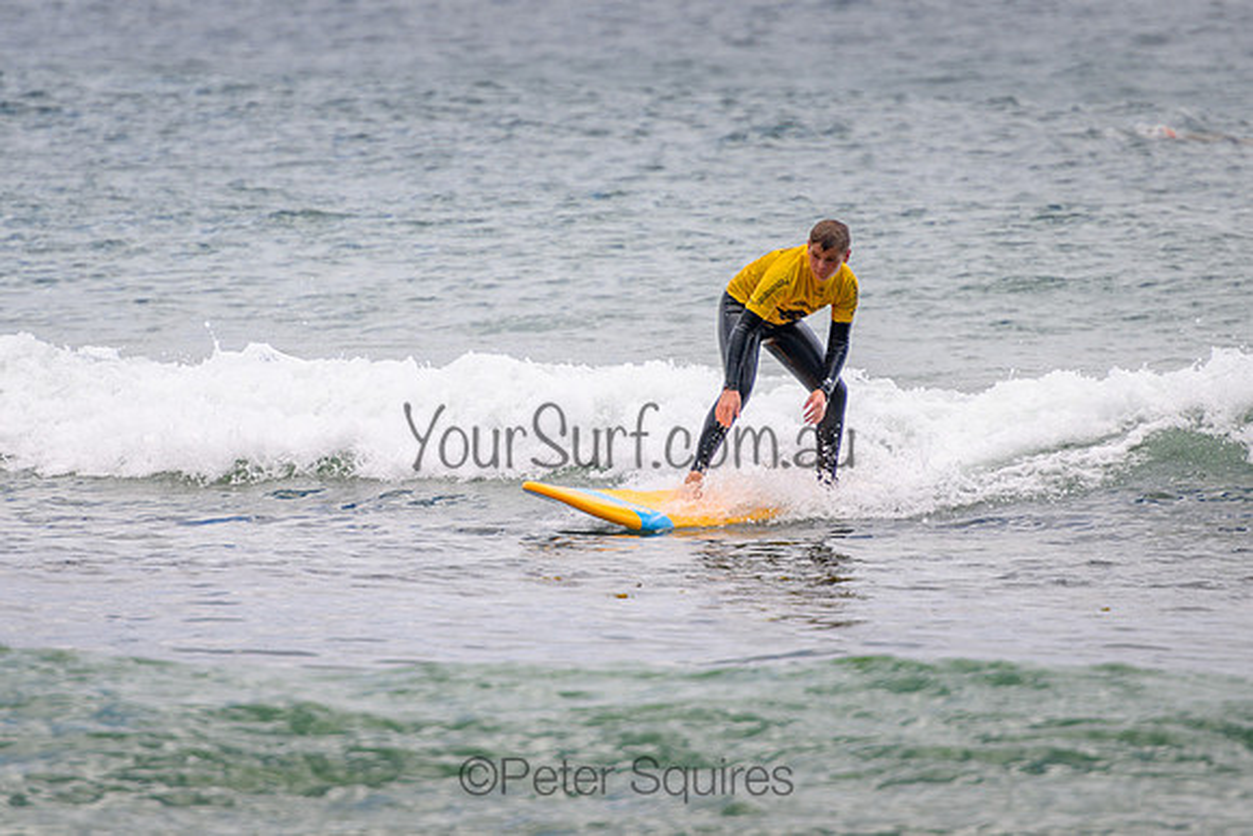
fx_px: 19142
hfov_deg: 3.7
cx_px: 528
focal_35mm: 550
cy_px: 390
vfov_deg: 2.5
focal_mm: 400
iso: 220
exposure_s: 1/2000
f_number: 5.6
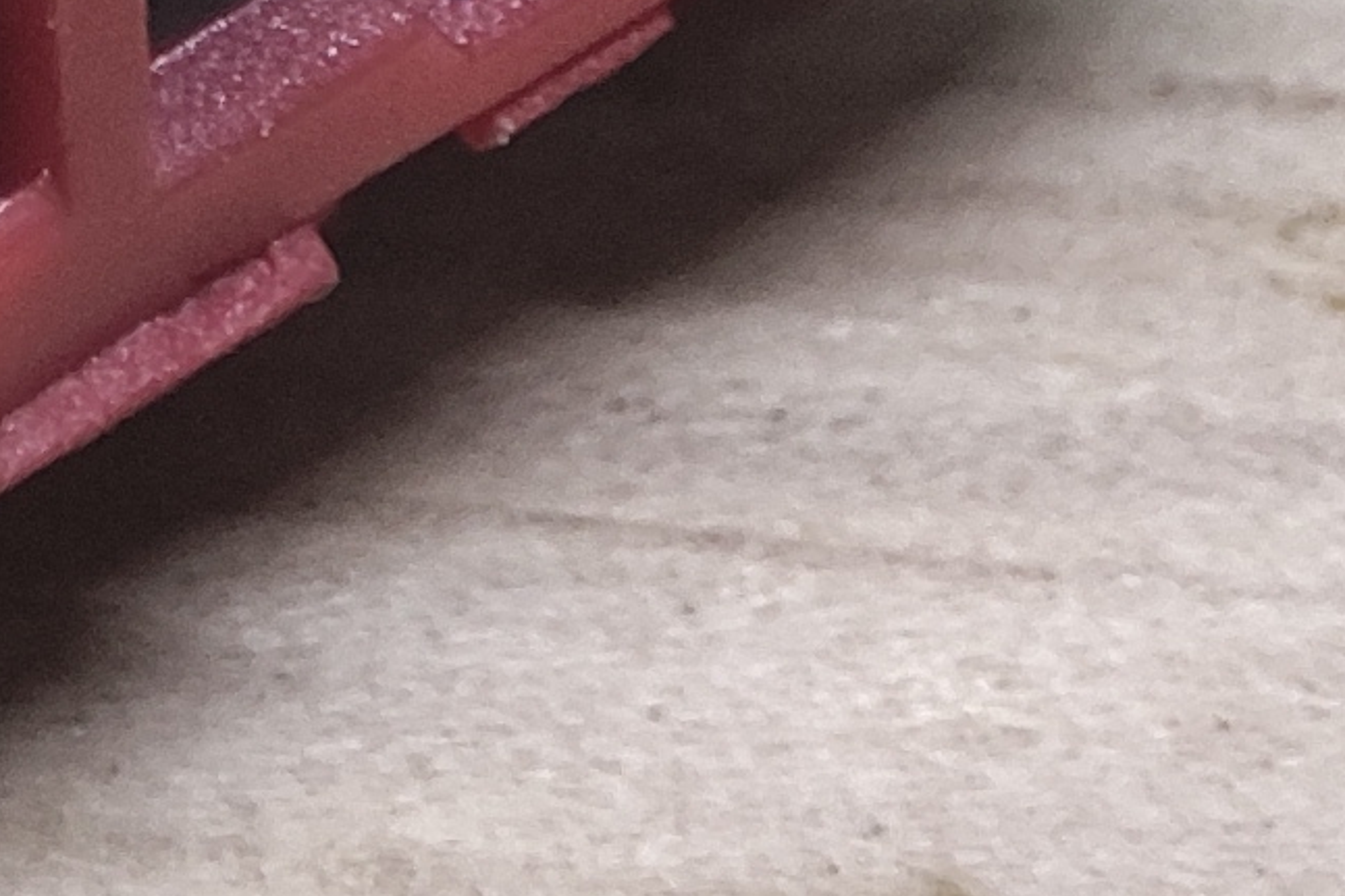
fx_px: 7470
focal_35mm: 200
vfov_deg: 6.7
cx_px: -10
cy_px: -730
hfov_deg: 10.2
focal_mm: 4.03
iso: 139
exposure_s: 1/50
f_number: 2.4
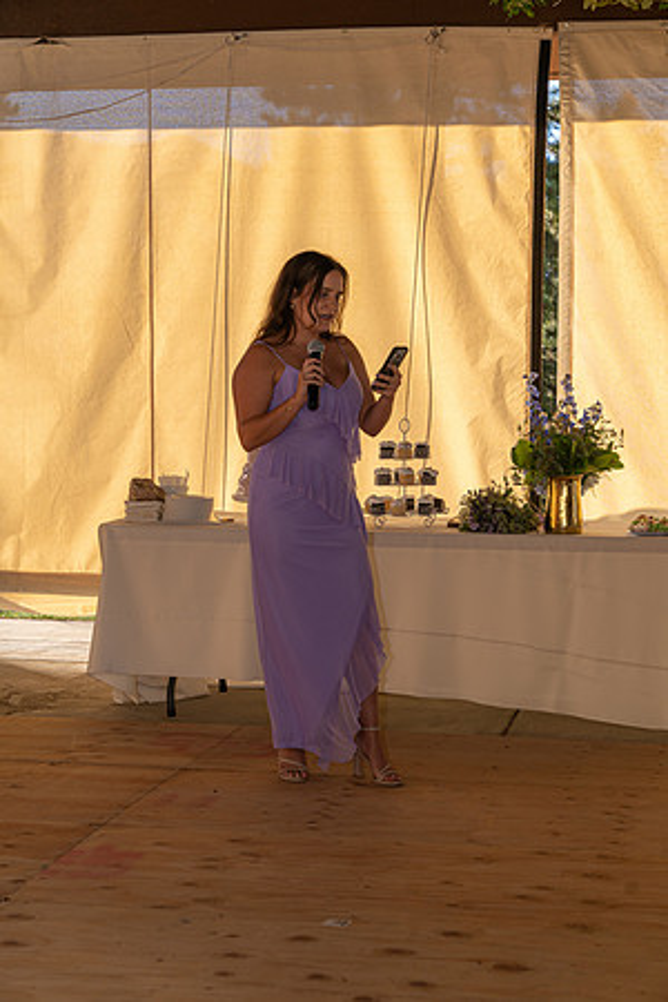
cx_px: 334
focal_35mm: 70
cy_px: 501
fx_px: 1948
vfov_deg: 28.8
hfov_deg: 19.5
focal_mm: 70
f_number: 5.6
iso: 100
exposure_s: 1/160
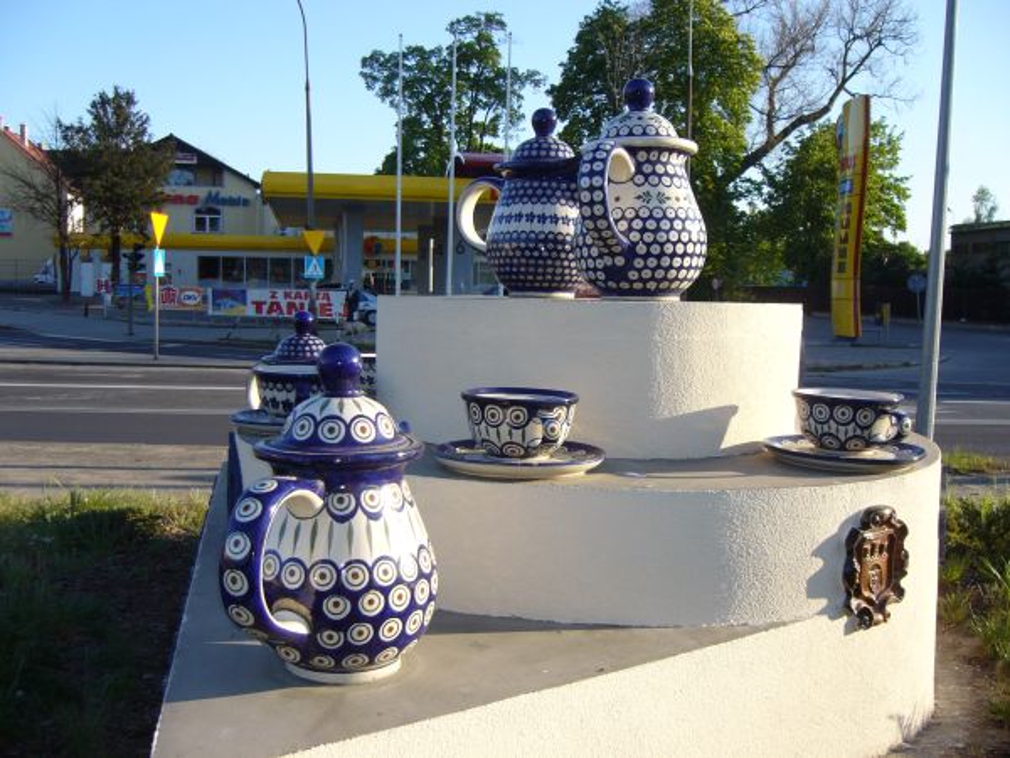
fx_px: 1021
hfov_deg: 52.6
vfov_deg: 40.7
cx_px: 505
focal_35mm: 35
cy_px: 379
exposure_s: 1/400
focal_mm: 5.8
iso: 80
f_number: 2.8
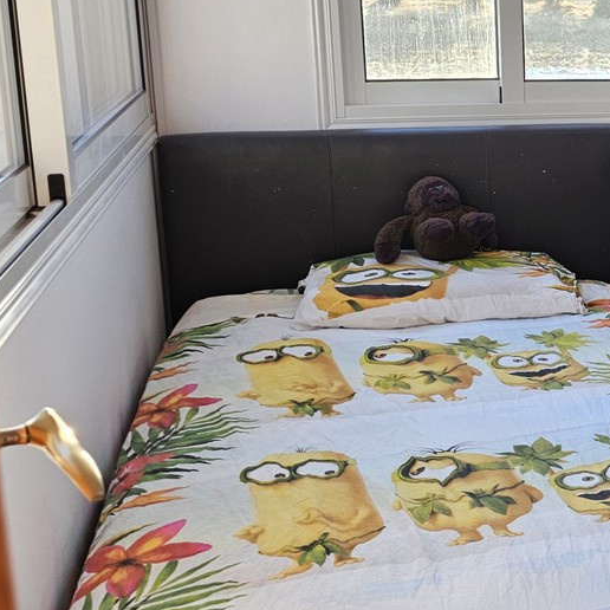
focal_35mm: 63
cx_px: 864
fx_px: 1256
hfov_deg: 23.1
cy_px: 223
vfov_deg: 27.2
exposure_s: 1/100
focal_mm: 6.3
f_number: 1.7
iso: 32
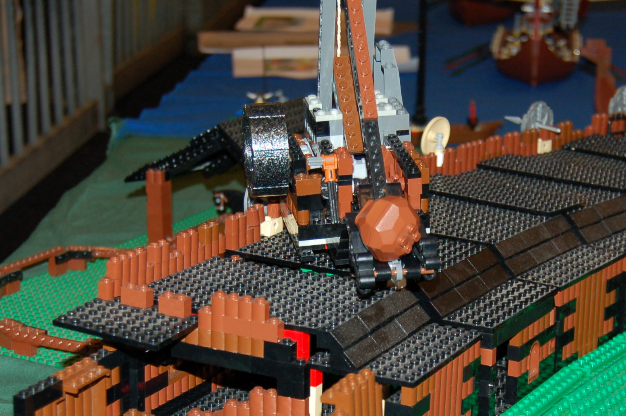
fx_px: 1563
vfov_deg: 15.1
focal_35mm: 90
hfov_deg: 22.6
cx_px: 383
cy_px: 300
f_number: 4.5
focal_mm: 31
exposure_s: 1/60
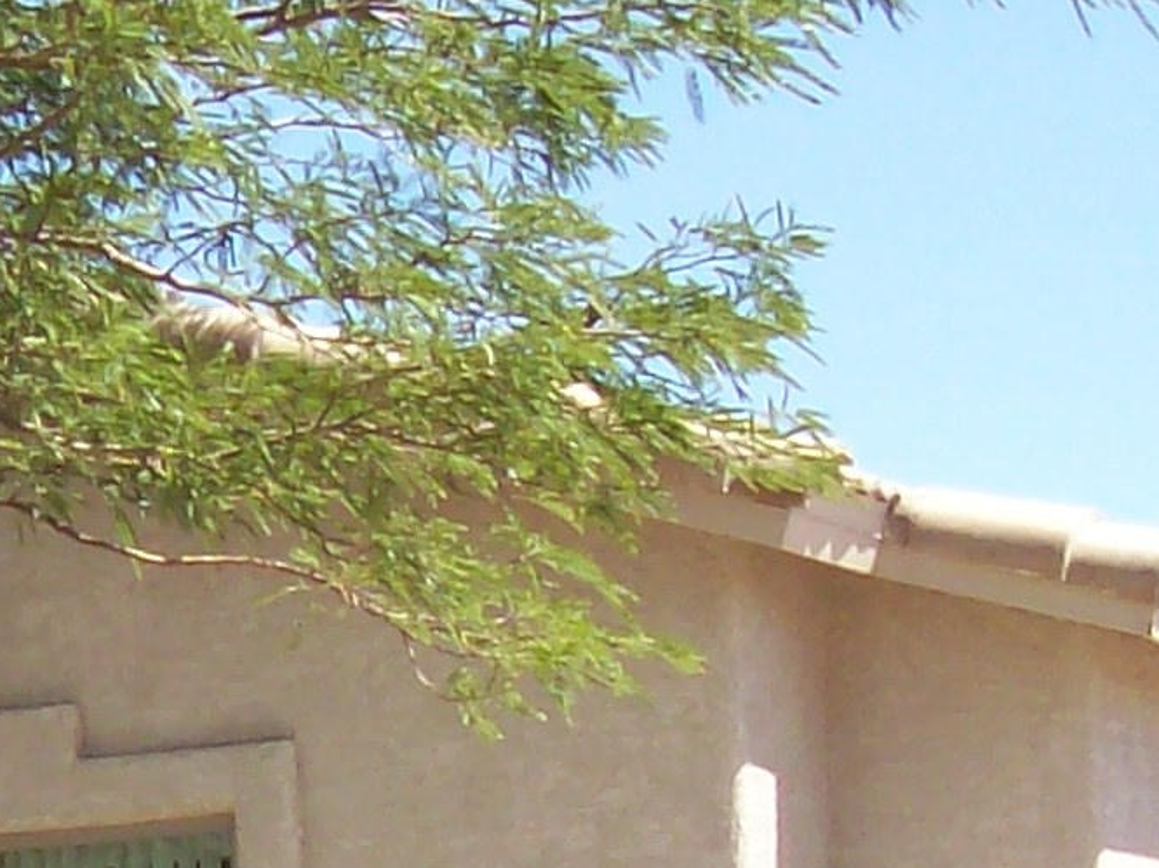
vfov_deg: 10.5
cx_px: -331
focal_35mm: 139
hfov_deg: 13.7
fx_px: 4652
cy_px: 1061
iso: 80
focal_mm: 6
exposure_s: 1/203
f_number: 4.8
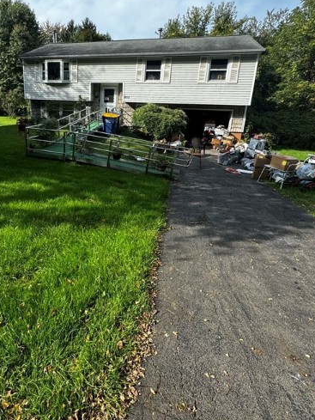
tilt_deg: -13.3
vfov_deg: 75.5
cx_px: 93
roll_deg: -1.3
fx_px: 267
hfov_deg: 59.0
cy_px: 167
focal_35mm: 22
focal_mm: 2.22
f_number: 2.2
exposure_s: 1/587
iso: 40
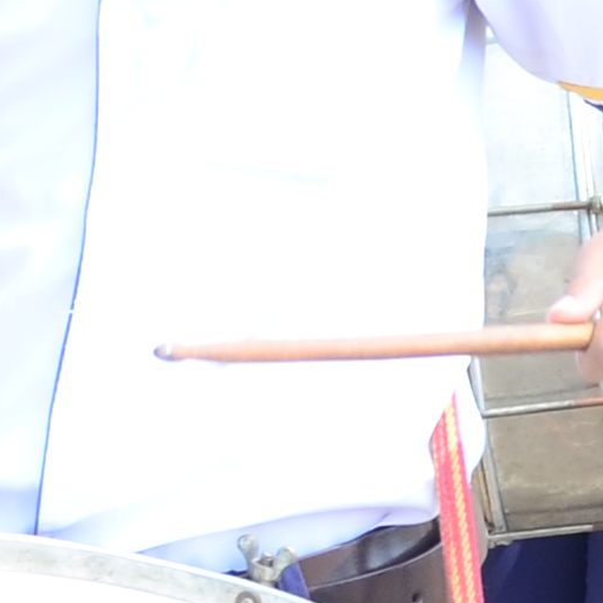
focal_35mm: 393
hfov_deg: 4.3
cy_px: -27
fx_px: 7745
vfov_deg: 4.5
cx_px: 1907
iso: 160
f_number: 5.6
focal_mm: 32
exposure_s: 1/250
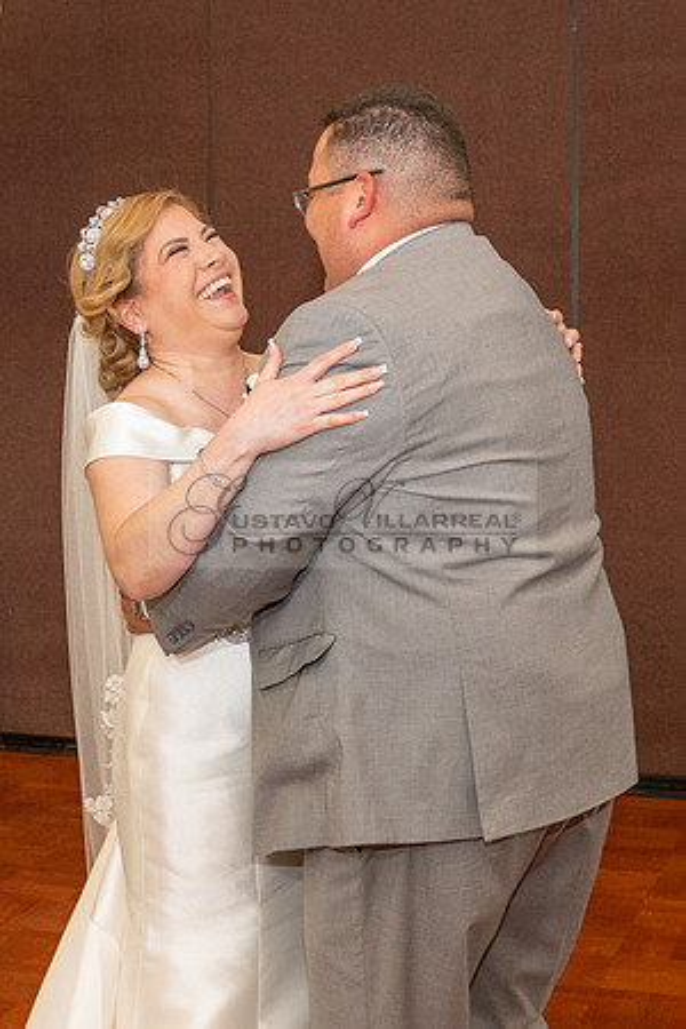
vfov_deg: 30.1
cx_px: 250
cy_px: 539
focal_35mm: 67
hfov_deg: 20.3
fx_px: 1914
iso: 800
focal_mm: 24
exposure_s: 1/125
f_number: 3.5
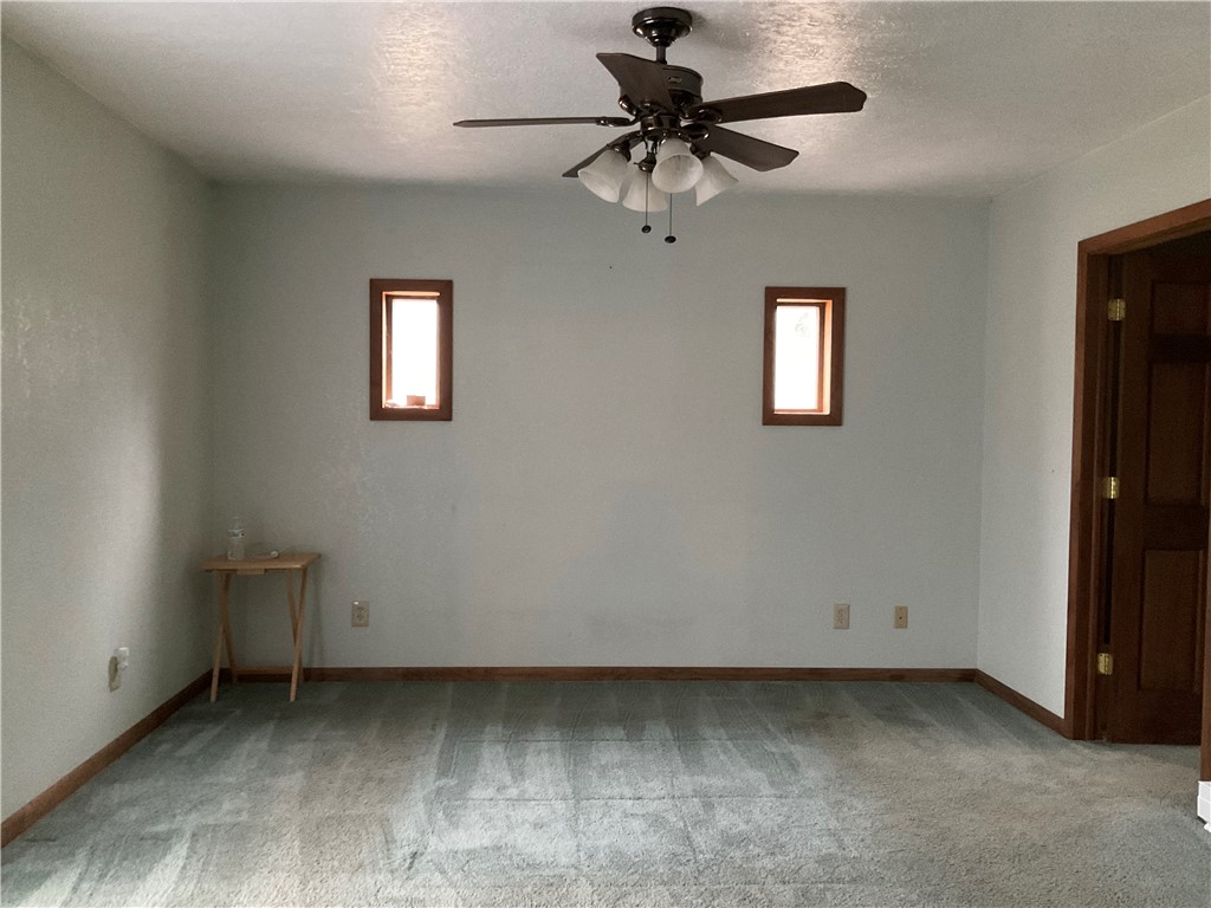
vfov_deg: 48.2
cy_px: 454
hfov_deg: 61.7
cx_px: 606
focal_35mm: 29
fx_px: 1015
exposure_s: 1/30
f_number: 1.8
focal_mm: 3
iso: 500
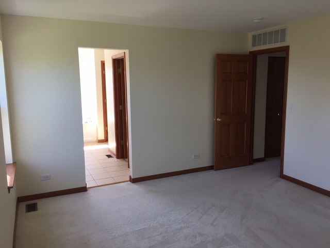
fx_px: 276
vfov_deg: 48.2
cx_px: 165
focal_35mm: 29
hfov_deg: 61.7
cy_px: 124
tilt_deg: -10.1
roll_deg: -0.1
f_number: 2.2
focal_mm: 4.15
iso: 50
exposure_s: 1/120
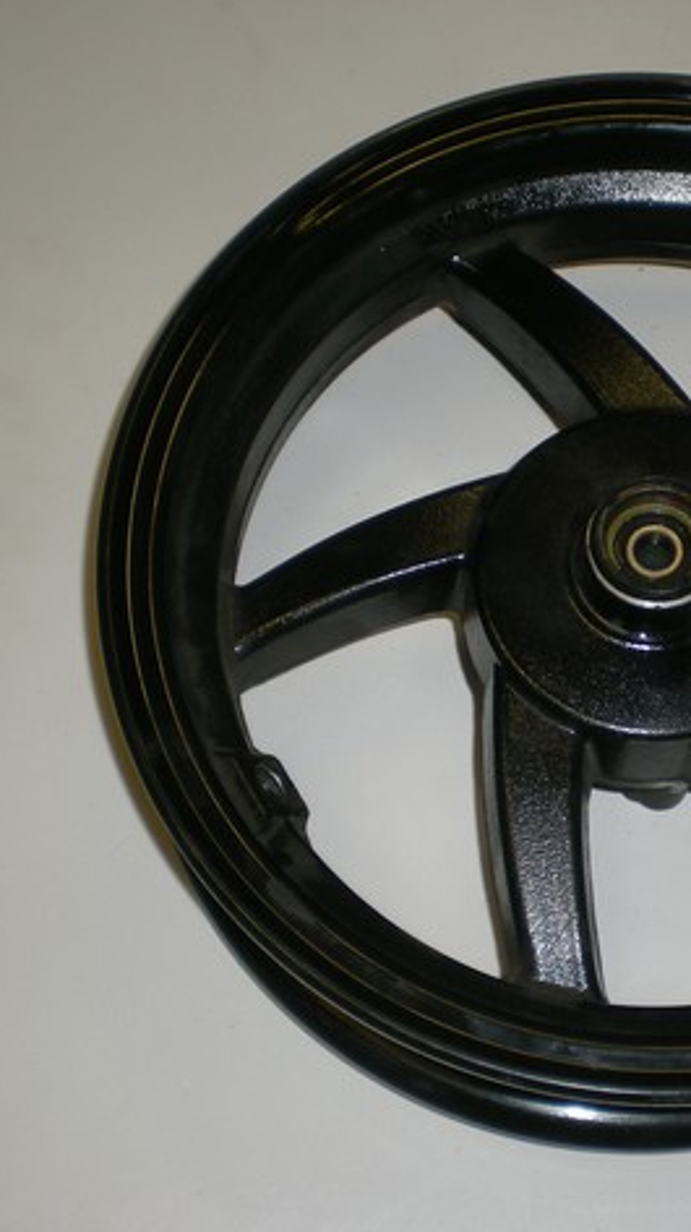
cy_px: 611
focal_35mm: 65
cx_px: 568
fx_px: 2120
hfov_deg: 18.3
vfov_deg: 32.4
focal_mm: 7.4
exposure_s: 1/60
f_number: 3.5
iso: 50
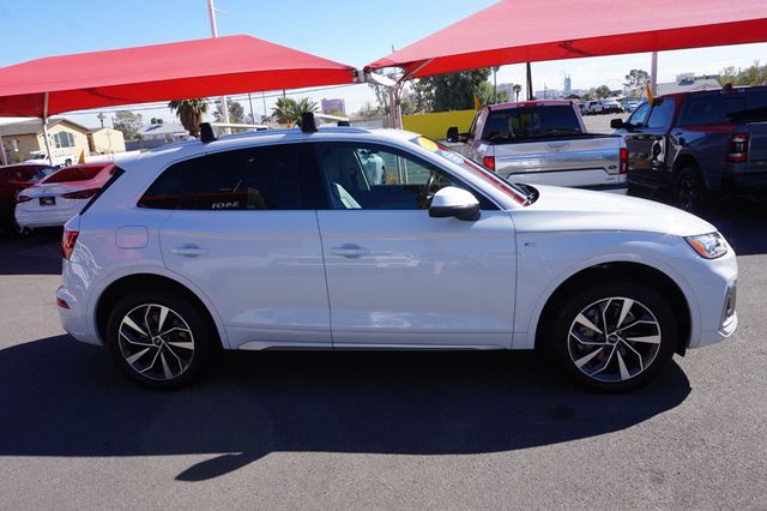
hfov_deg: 73.8
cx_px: 384
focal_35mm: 24
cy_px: 256
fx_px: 511
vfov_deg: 53.1
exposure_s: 1/80
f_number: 11
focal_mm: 16
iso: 100
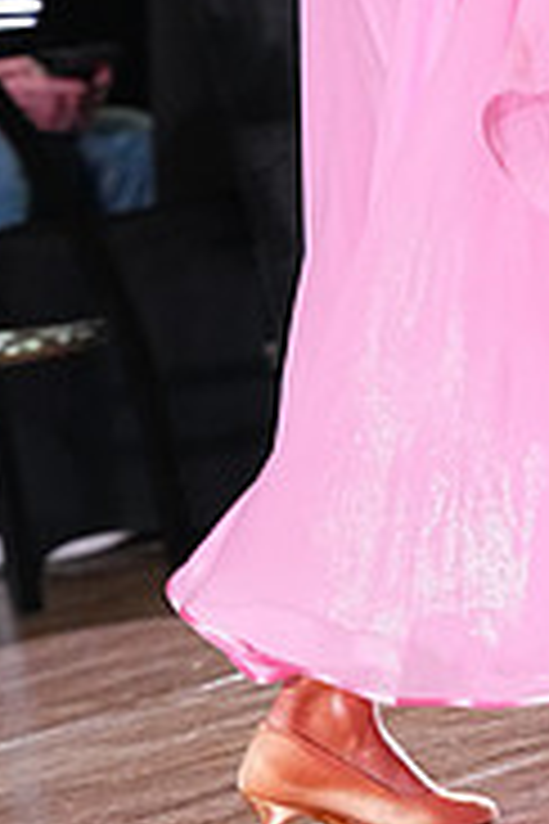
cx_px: 583
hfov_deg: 2.5
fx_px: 12580
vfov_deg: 3.7
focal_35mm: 550
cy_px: -365
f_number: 5
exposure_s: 1/400
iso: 6400
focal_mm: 174
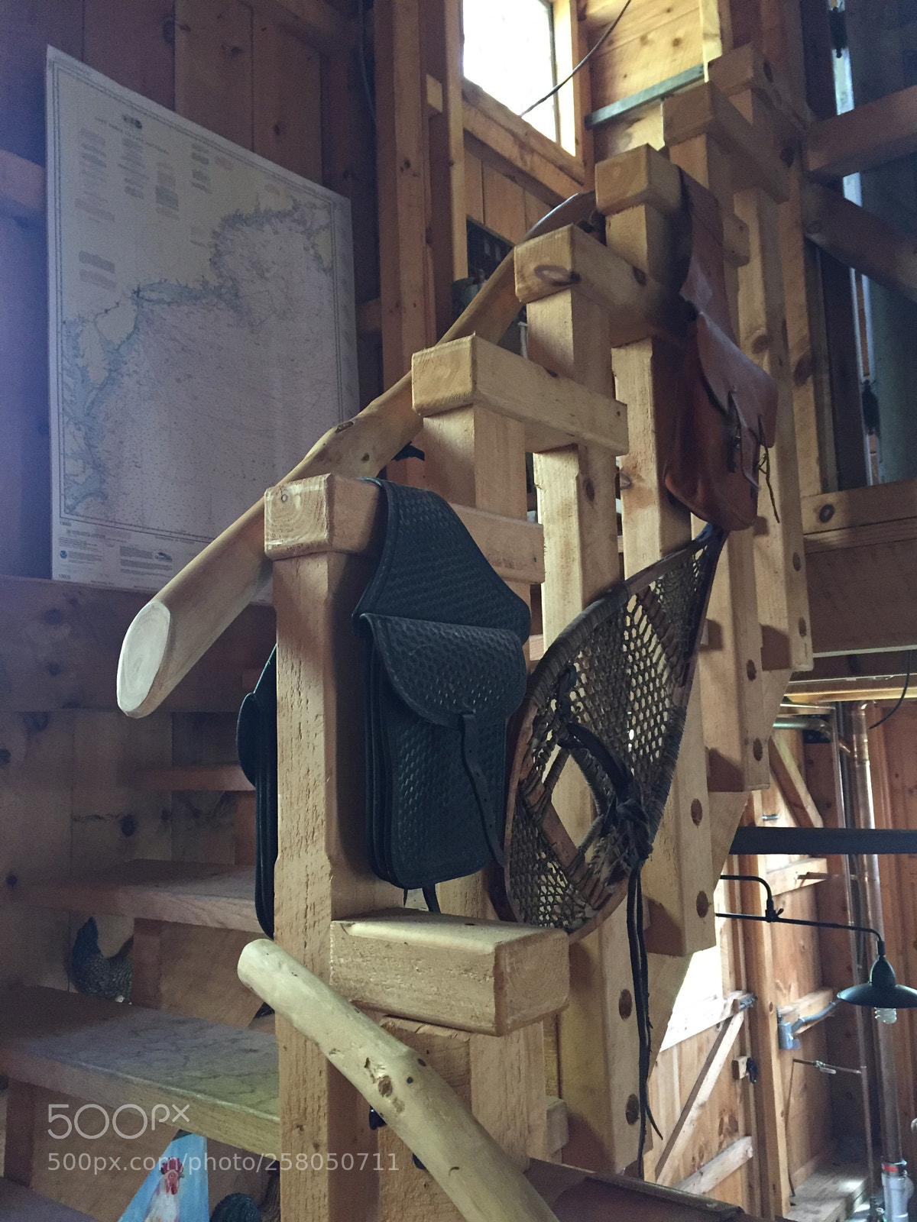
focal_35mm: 29
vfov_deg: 61.7
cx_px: 458
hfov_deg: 48.2
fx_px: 1024
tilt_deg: +6.8
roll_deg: +1.8
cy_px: 611
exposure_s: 1/20
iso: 250
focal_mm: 4.15
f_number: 2.2
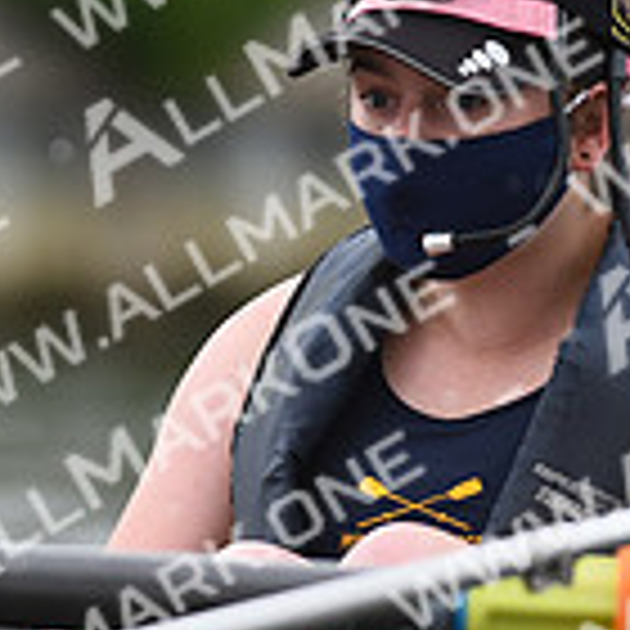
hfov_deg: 1.7
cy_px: 299
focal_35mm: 1057
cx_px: -14
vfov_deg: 1.7
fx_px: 21764
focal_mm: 300
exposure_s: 1/1600
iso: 500
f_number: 4
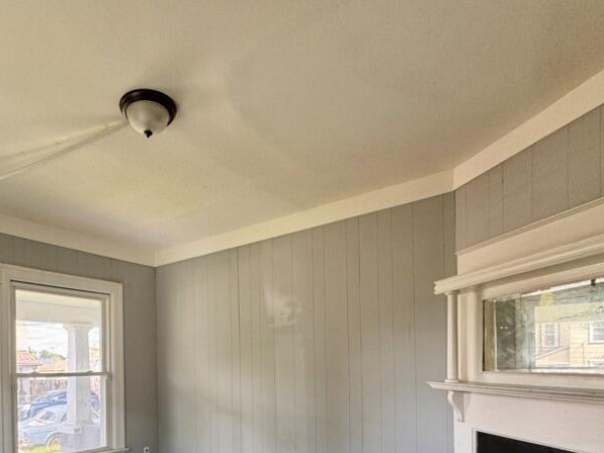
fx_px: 419
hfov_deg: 70.4
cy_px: 370
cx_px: 225
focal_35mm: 24
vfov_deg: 52.7
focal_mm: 2.22
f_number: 2.2
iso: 125
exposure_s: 1/99
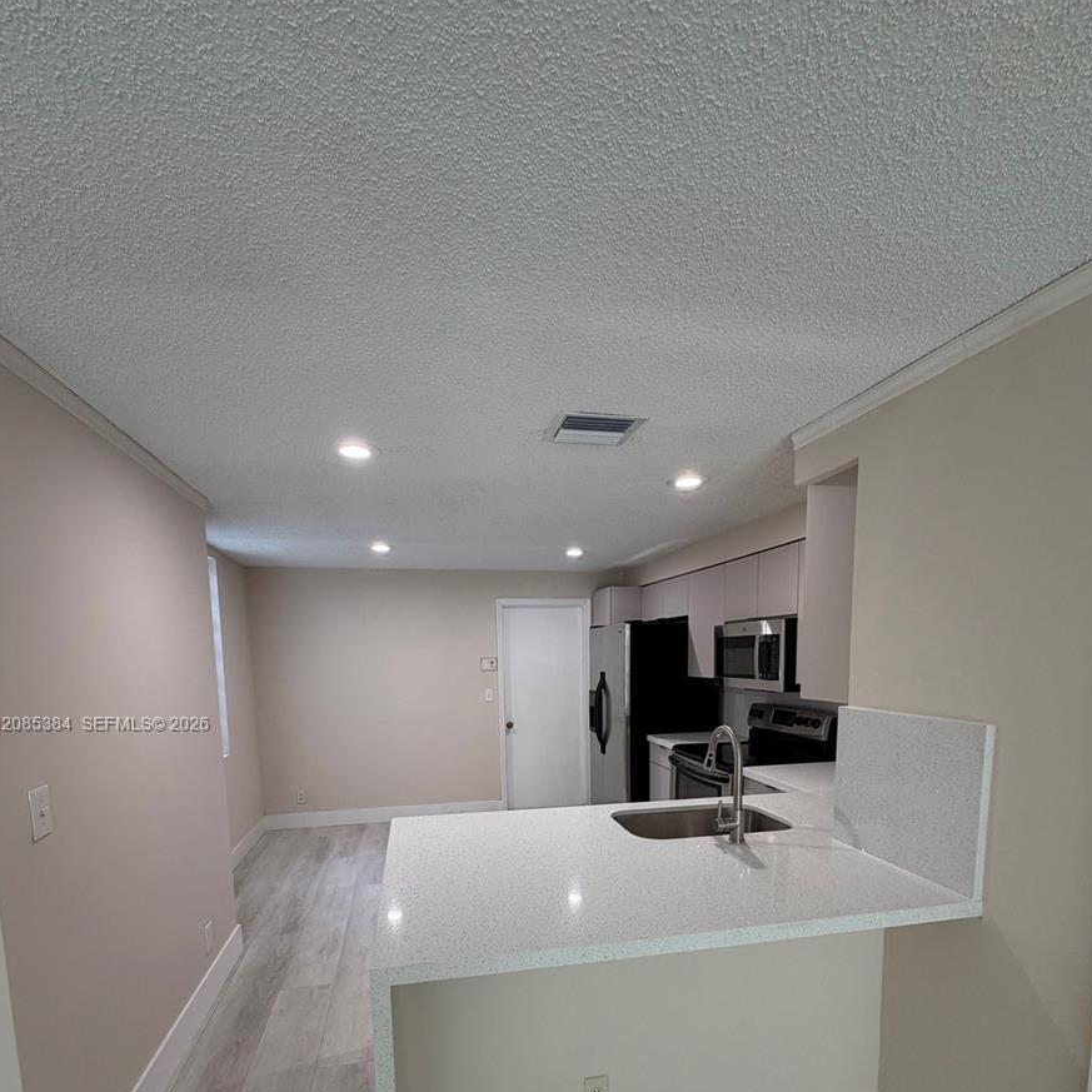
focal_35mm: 17
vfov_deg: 81.2
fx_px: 607
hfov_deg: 84.0
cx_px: 540
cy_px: 725
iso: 160
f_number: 2.2
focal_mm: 2.22
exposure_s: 1/120
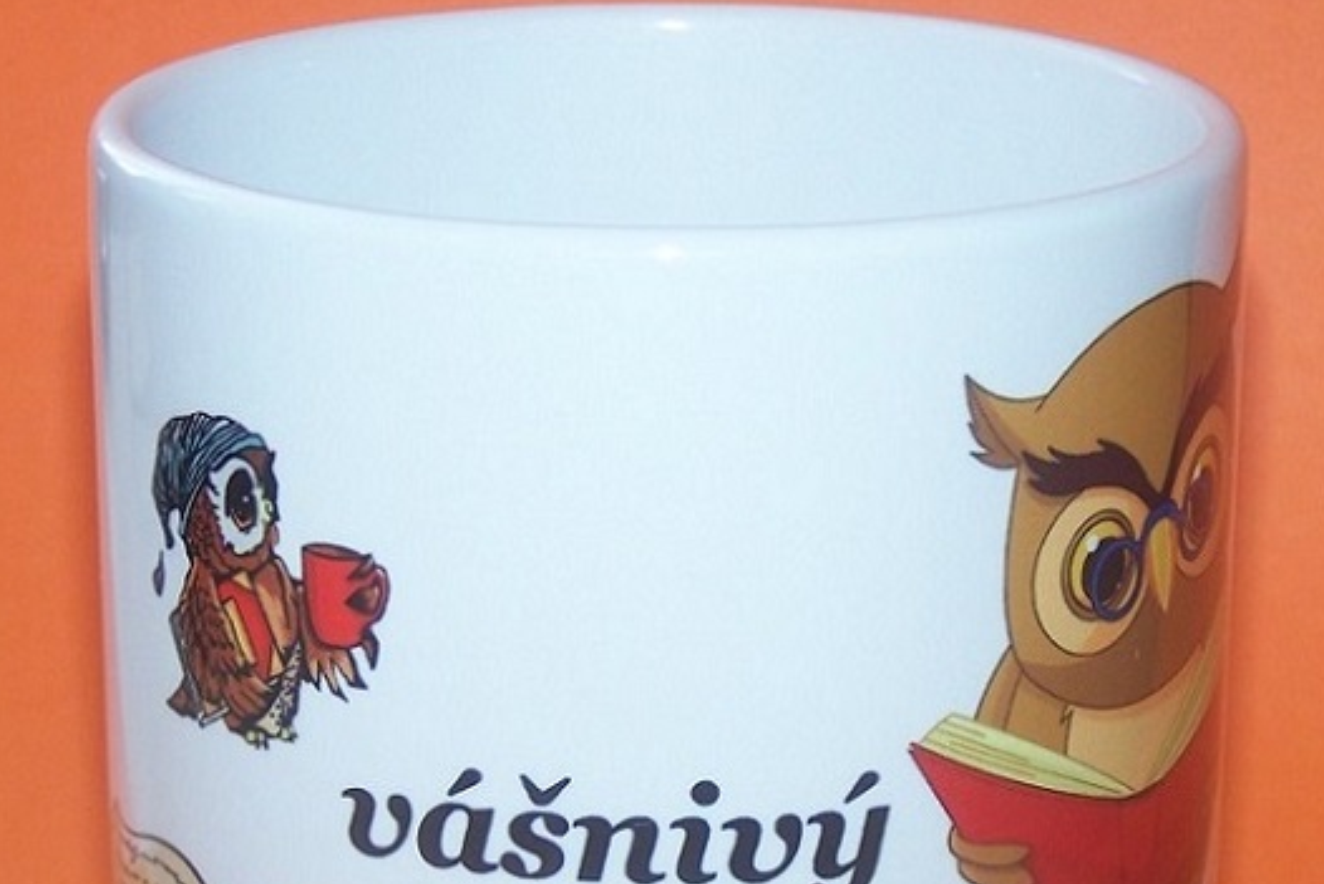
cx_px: 755
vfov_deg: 9.8
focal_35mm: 140
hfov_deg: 14.6
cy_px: 787
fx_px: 5150
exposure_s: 1/80
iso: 80
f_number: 3.2
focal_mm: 12.4
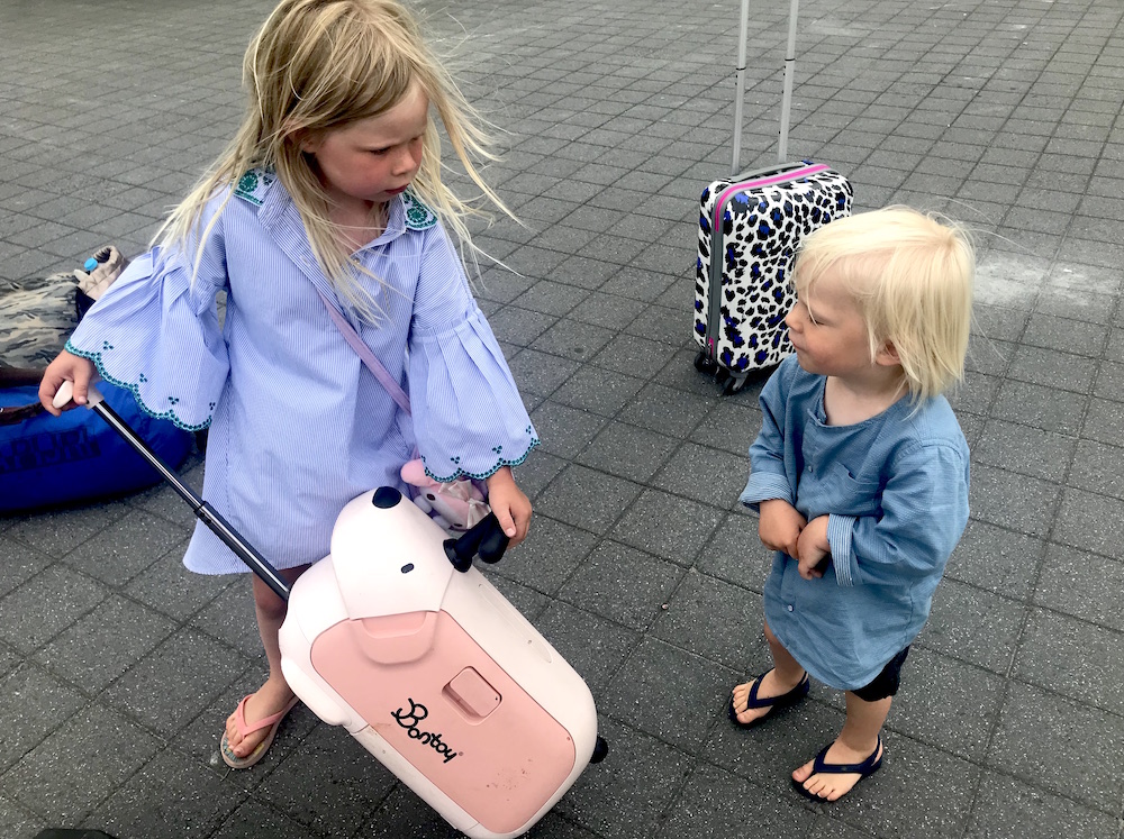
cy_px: 420
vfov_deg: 49.6
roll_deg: +4.3
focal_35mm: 28
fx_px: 908
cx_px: 562
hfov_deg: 63.5
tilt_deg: -33.0
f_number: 1.8
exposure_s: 1/1570
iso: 20
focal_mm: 3.99
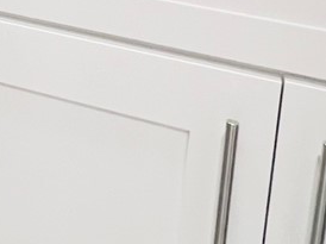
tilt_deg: -9.4
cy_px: -184
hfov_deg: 20.3
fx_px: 715
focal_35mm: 76
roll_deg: -0.2
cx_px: -218
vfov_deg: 16.5
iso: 320
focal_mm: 1.57
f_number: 1.8
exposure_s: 1/60
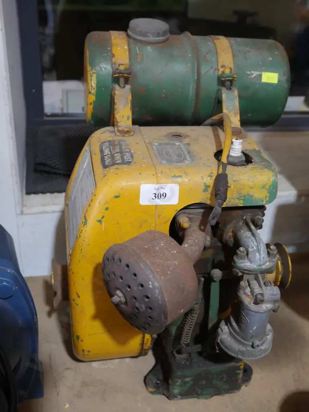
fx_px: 476
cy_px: 206
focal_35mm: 40
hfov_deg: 36.0
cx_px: 154
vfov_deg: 46.8
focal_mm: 20
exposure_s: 1/60
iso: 800
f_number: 4.5
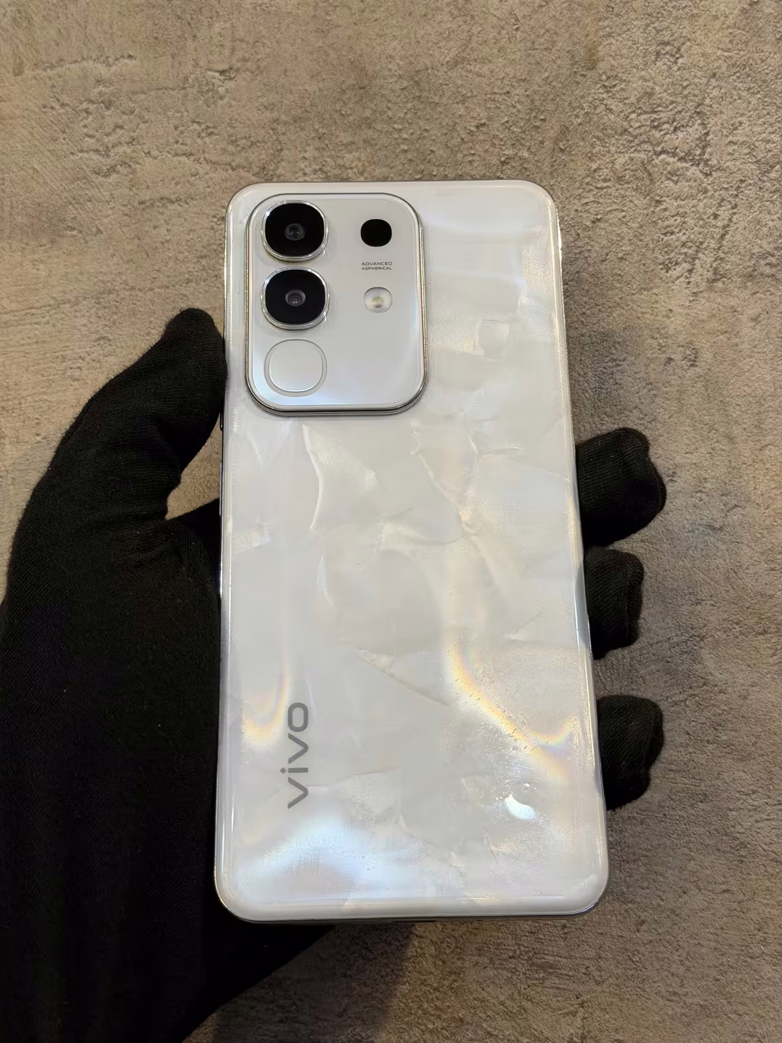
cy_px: 522
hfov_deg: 30.3
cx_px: 391
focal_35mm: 48
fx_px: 1446
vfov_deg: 39.7
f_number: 1.78
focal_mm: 6.76
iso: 64
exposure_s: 1/50
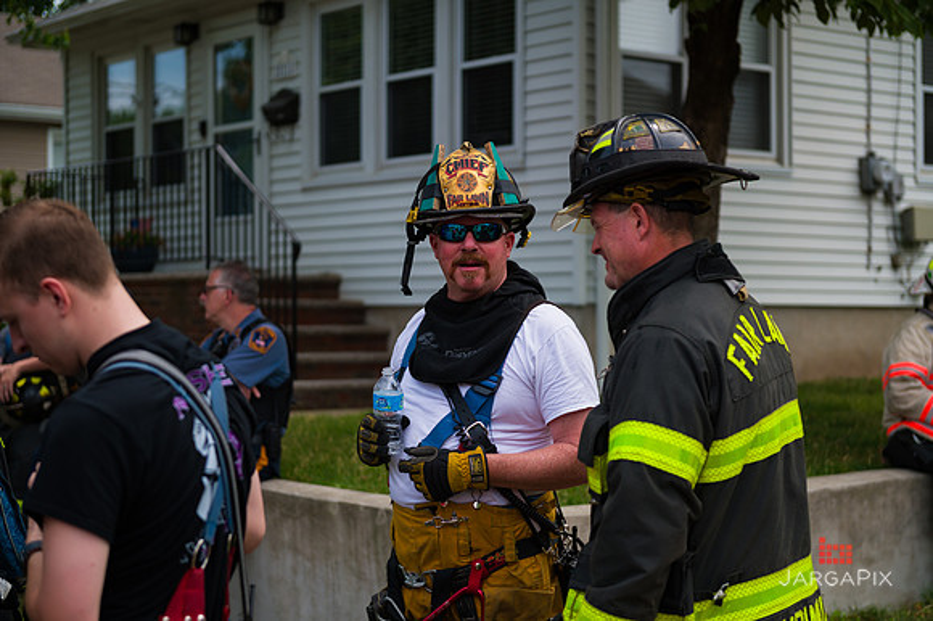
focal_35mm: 70
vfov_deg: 19.4
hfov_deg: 28.9
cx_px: 466
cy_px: 310
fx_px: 1813
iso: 200
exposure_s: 1/2000
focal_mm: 70
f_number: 3.2
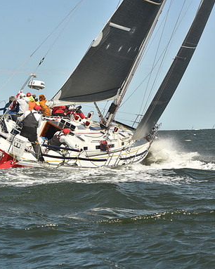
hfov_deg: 13.9
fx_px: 884
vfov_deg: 17.3
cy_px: 135
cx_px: 93
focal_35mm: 111
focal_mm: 78
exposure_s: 1/800
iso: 250
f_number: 9
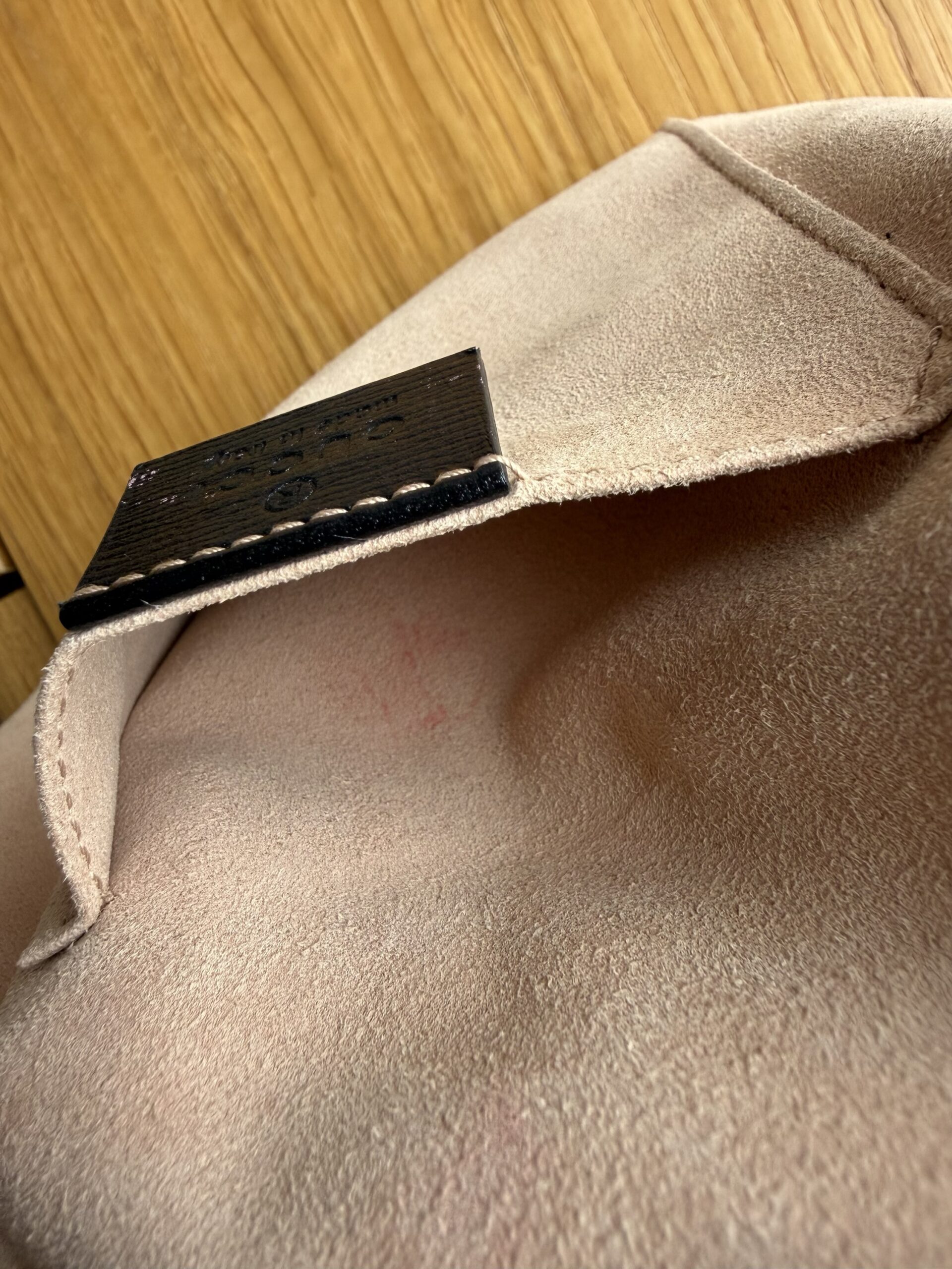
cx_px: 476
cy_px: 634
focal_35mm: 24
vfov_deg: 71.6
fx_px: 880
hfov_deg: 56.8
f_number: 2.2
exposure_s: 1/121
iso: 100
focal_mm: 2.22
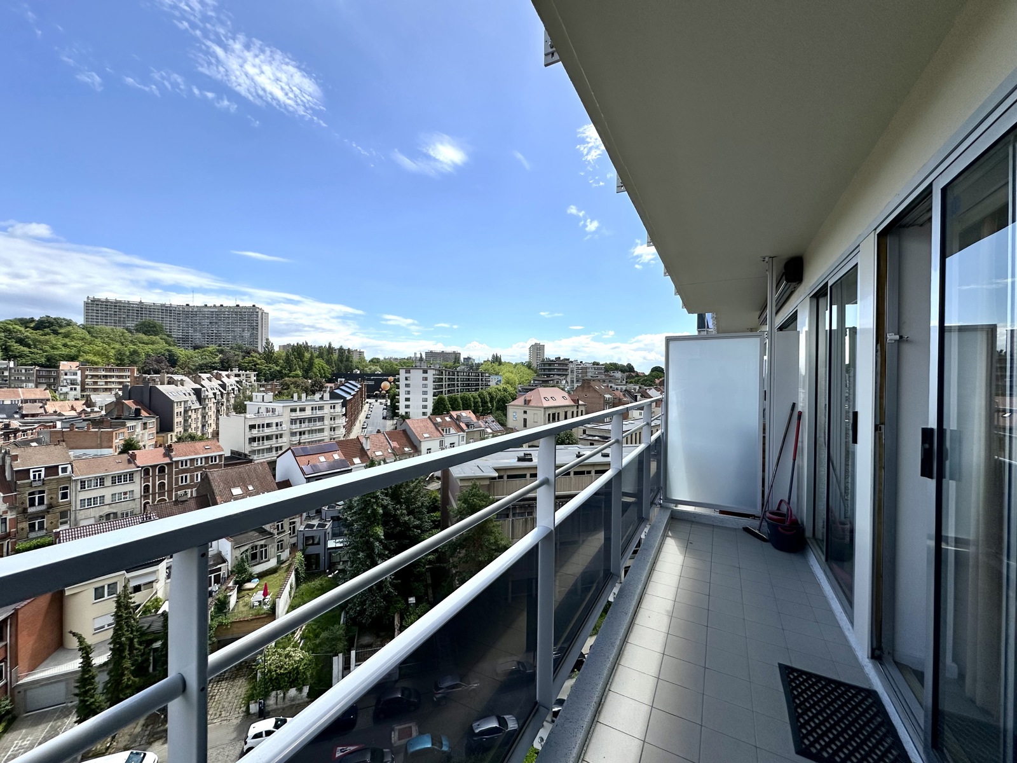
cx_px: 508
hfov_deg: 102.1
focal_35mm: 14
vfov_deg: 85.7
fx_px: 411
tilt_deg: -0.4
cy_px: 382
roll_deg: -1.1
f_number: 2.2
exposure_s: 1/2817
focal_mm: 2.22
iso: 50
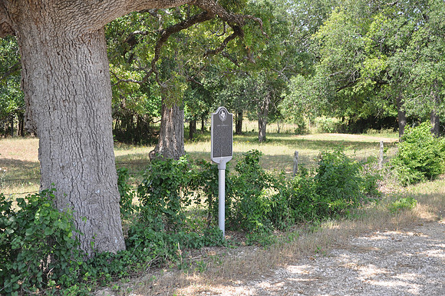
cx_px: 222
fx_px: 555
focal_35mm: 45
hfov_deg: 43.7
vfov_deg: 29.8
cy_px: 148
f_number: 5.6
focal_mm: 30
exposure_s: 1/125
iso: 360
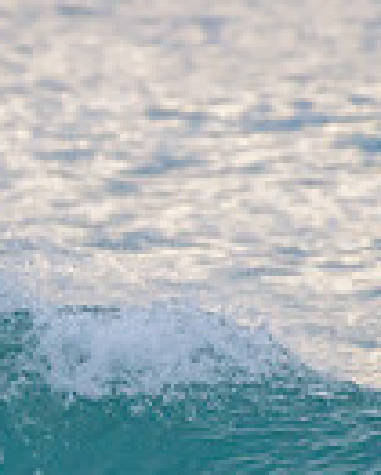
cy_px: 297
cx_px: -428
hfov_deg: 0.6
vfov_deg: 0.8
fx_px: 35957
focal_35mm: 2554
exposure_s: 1/1250
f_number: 5.6
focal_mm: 500
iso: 500
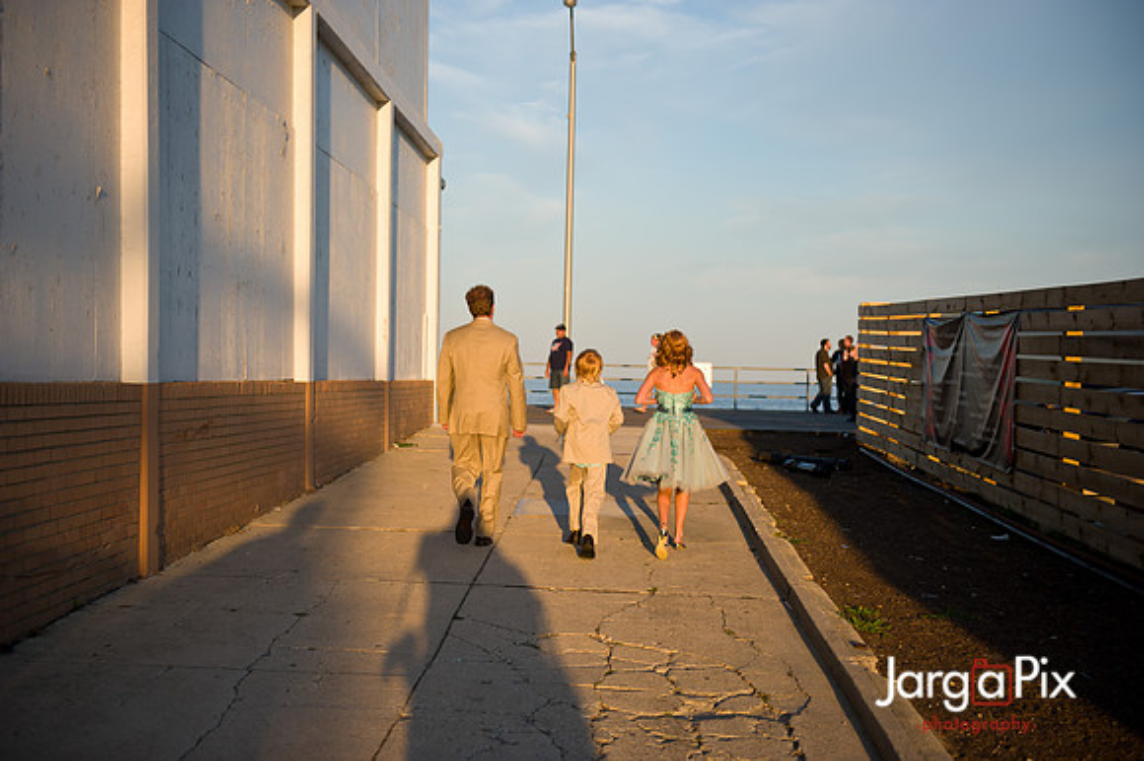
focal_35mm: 48
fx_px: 1524
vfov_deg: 28.0
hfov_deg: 41.1
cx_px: 572
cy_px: 380
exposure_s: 1/2000
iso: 200
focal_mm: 48
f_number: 3.2
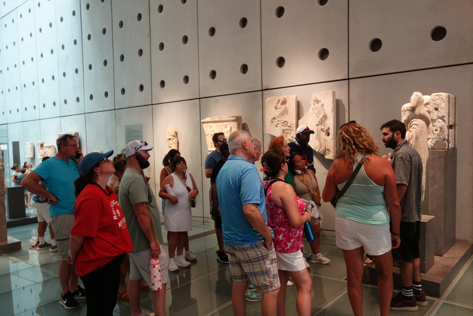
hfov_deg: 65.5
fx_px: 368
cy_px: 158
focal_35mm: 28
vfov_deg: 46.4
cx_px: 236
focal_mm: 10.4
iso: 250
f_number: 1.8
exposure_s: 1/30
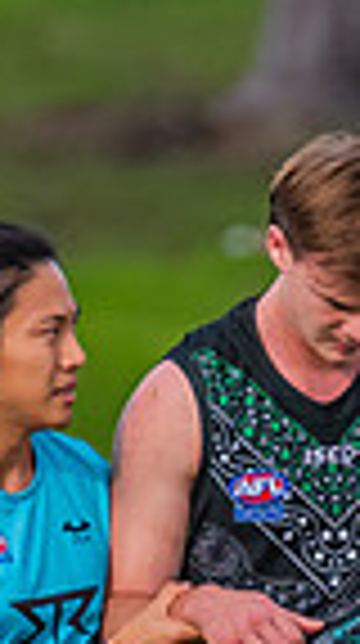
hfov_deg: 0.4
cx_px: 246
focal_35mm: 3004
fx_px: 51191
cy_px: 694
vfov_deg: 0.7
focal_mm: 420
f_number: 6.3
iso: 800
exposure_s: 1/1600
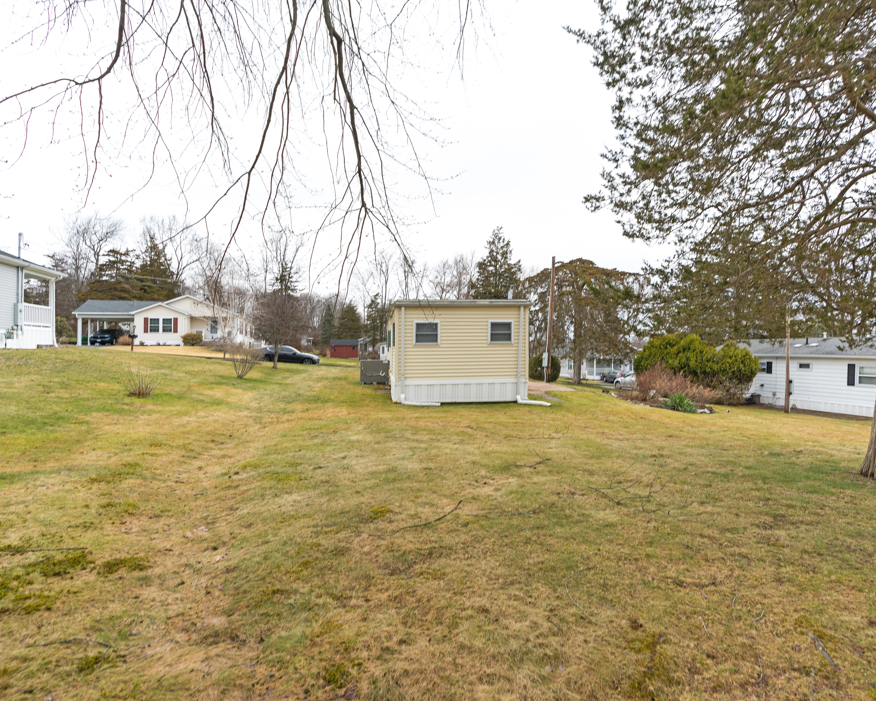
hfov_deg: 83.0
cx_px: 486
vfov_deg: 70.8
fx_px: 493
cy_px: 366
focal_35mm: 19
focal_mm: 16
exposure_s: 1/80
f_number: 4.5
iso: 100
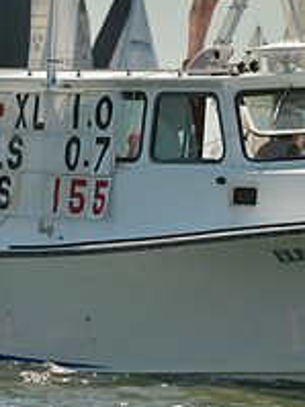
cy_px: 14
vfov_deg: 3.5
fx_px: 6609
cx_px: 181
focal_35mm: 562
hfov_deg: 2.6
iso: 200
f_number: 6.3
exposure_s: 1/1600
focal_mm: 200
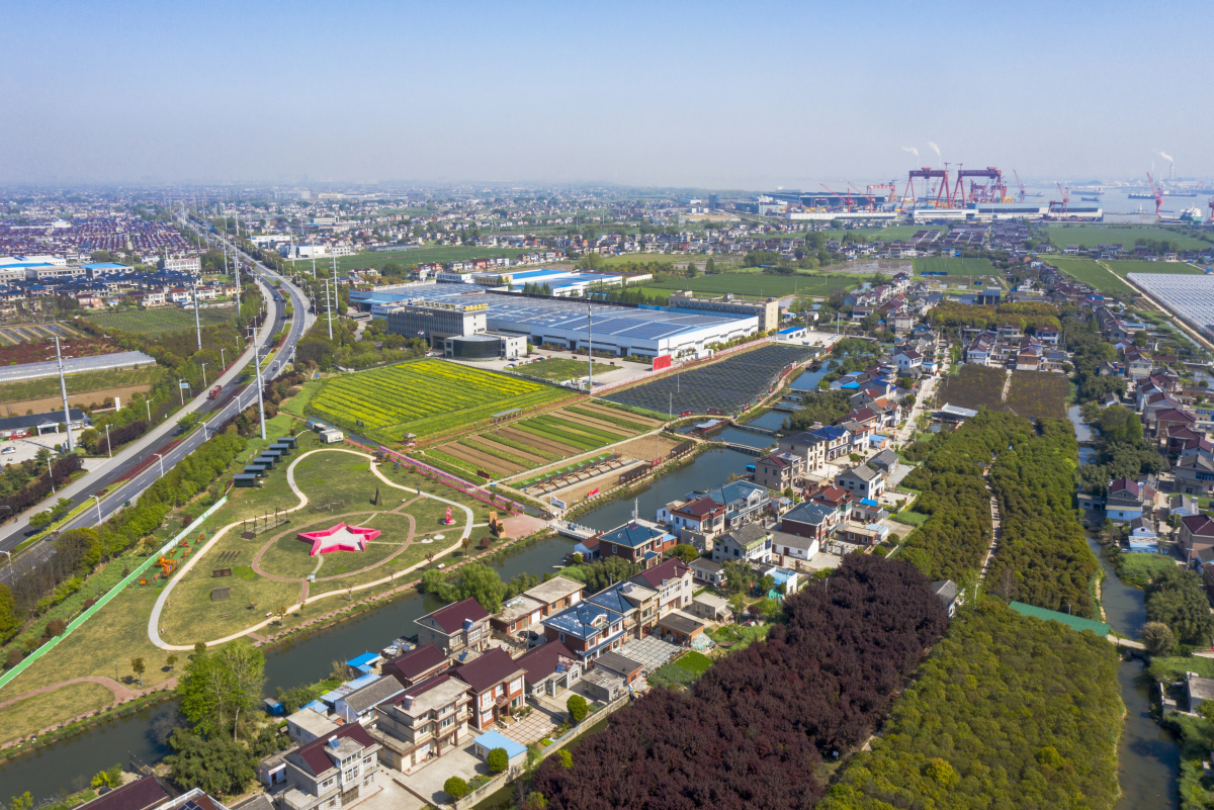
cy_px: 405
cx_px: 607
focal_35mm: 28
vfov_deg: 46.4
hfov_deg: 65.5
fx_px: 945
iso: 100
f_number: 11
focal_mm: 10.26
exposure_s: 1/160
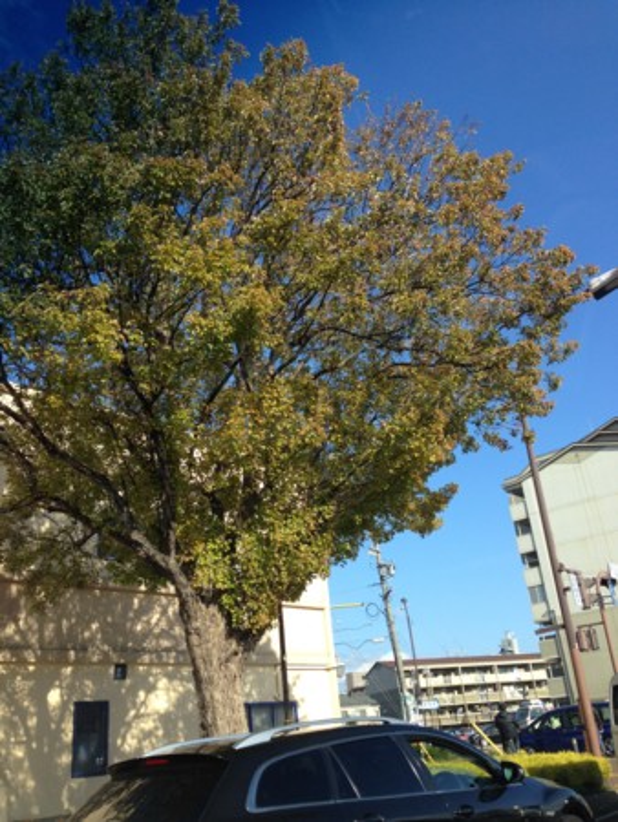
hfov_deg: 43.0
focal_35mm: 33
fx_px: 785
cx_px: 309
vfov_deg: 55.3
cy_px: 411
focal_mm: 4.12
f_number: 2.4
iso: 50
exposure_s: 1/713
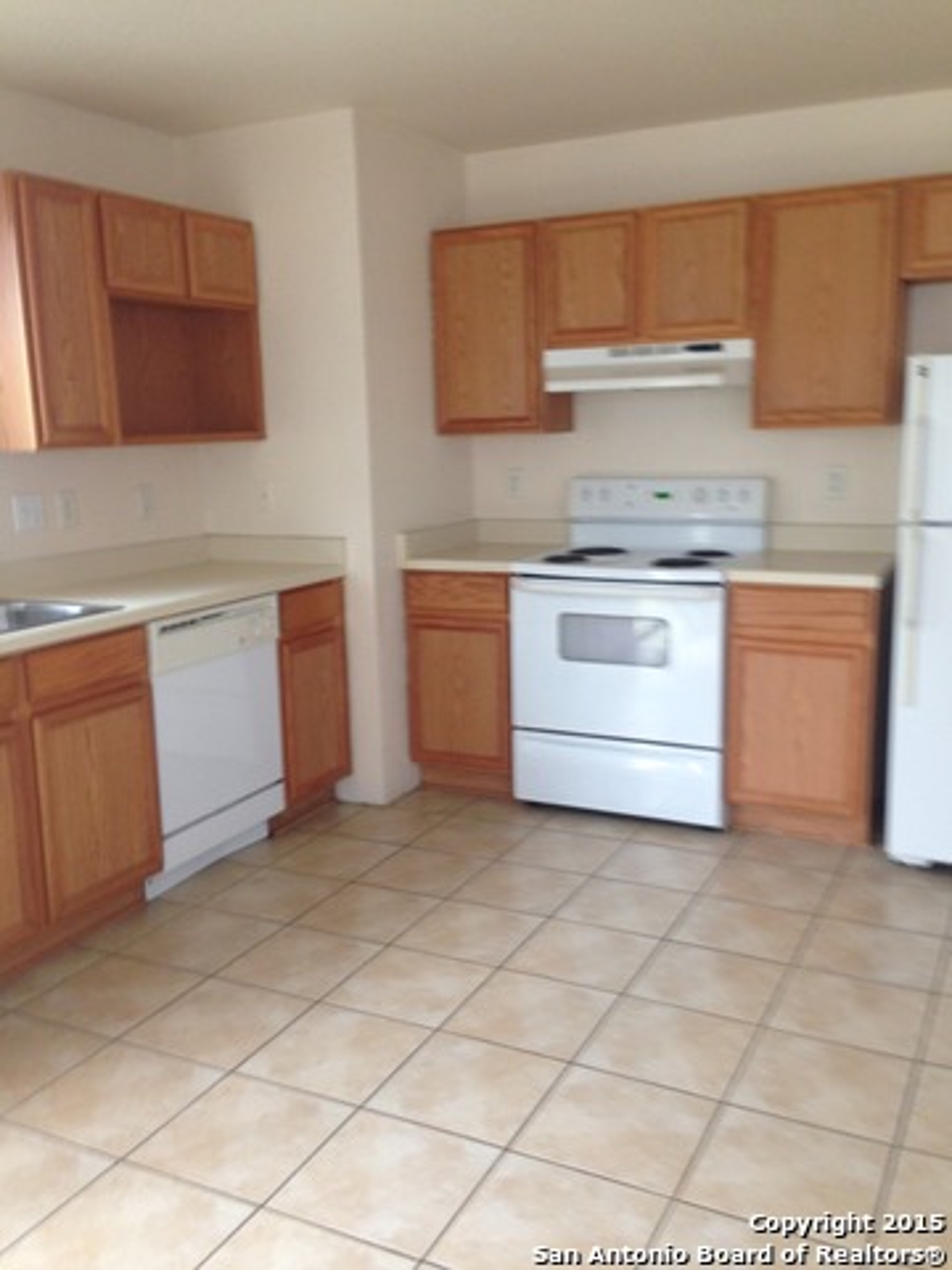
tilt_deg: -12.0
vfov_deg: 55.4
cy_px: 635
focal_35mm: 33
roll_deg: +0.2
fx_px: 1210
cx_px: 476
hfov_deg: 42.9
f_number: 2.4
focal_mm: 4.12
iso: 80
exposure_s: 1/20
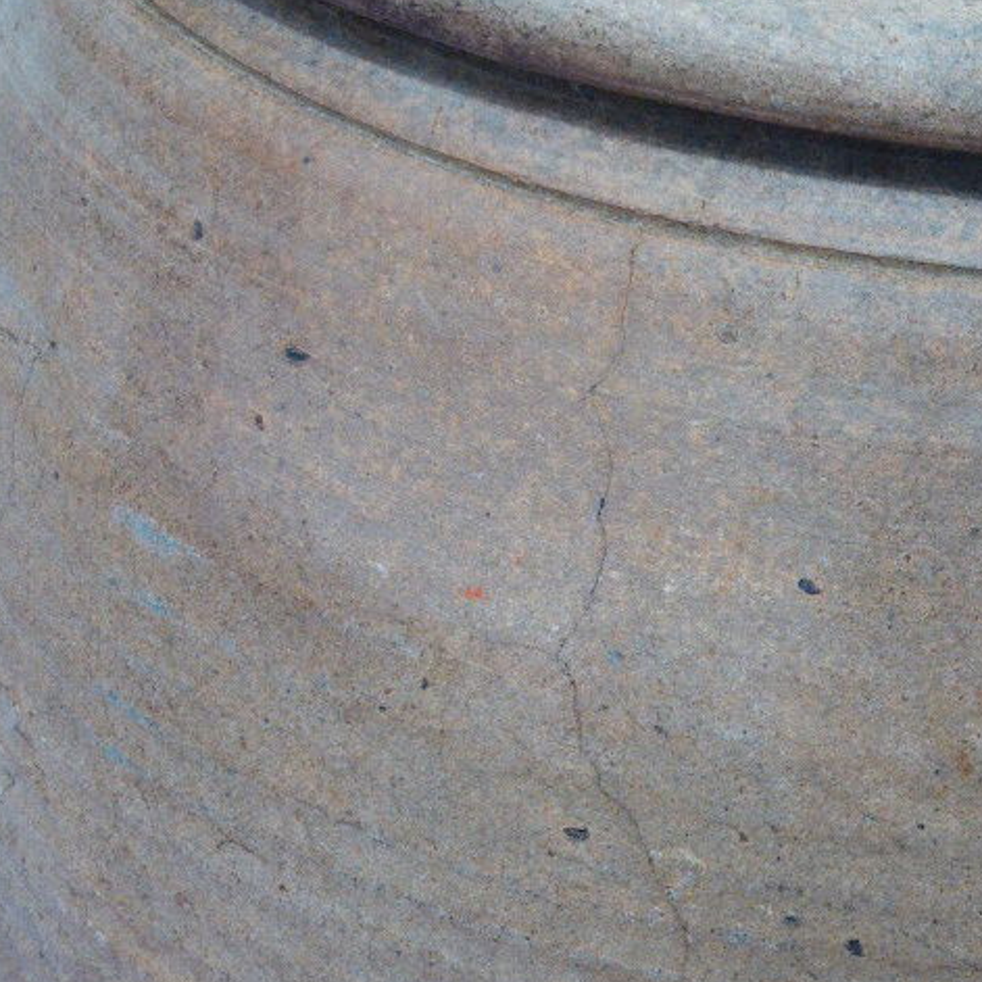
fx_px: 4204
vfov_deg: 13.3
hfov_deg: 13.3
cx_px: 494
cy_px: 507
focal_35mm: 131
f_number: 5.3
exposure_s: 1/60
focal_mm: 19.4
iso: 400
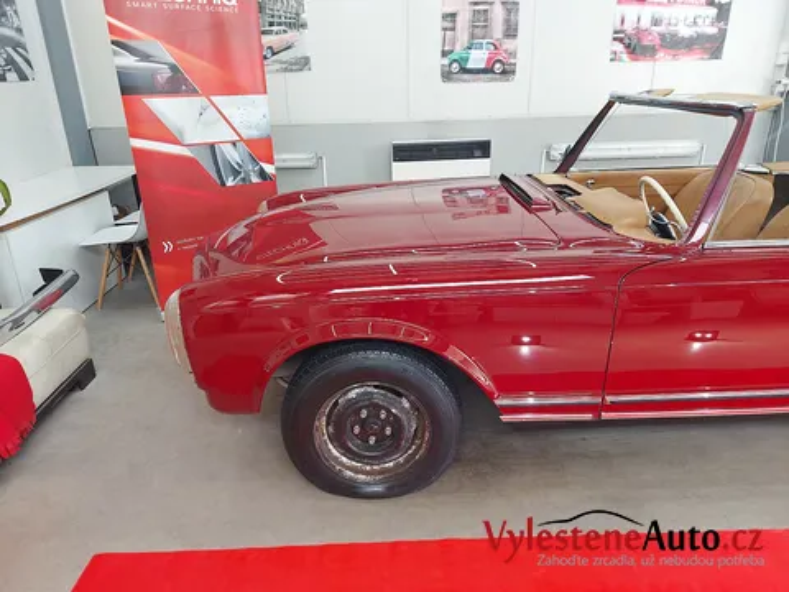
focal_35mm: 24
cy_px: 296
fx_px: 547
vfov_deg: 56.8
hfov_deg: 71.6
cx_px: 394
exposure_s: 1/50
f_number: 1.8
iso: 64
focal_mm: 5.23
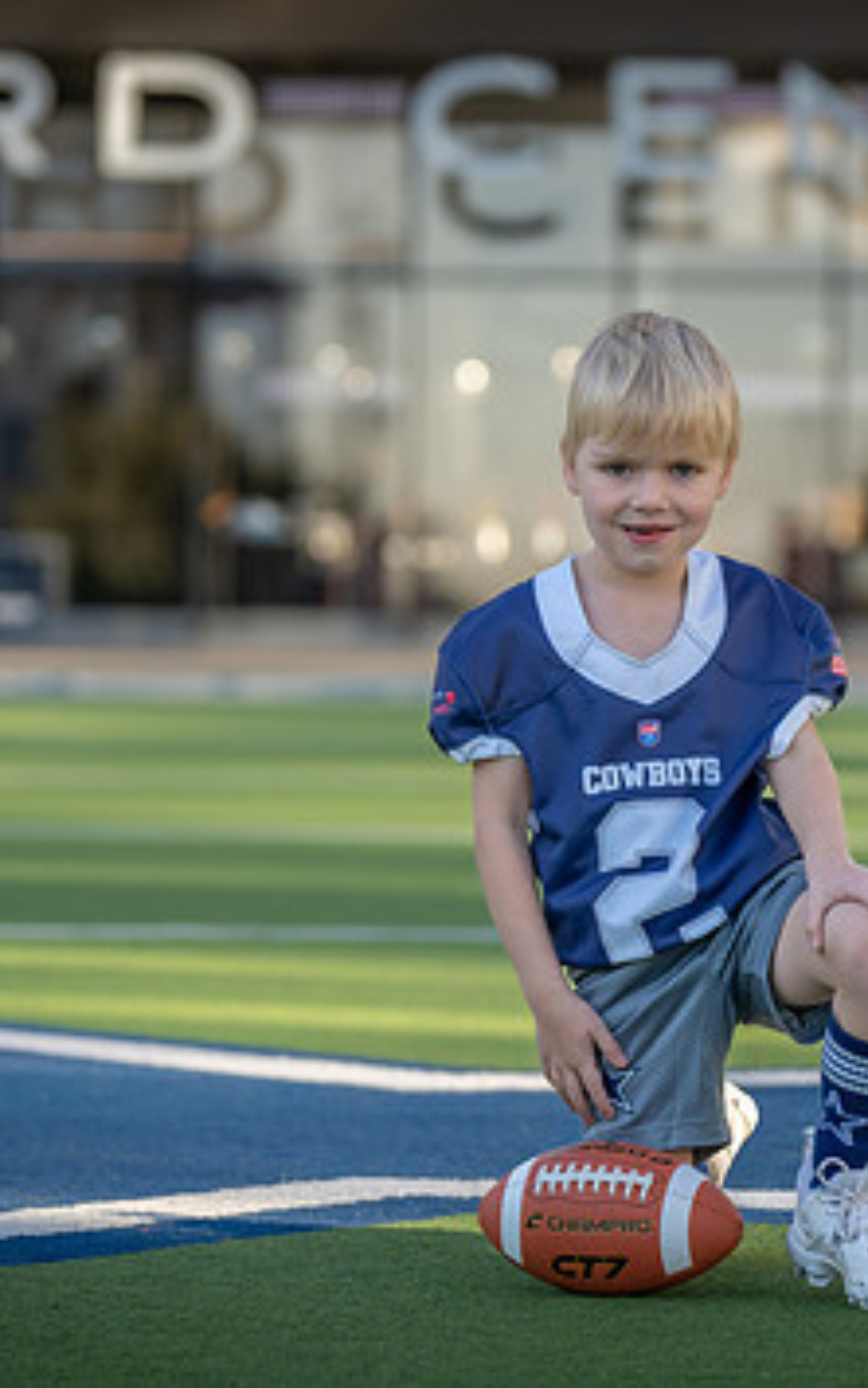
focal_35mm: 191
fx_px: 7226
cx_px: 730
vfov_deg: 11.0
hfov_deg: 6.9
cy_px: 820
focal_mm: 100
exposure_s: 1/400
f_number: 2.8
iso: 100
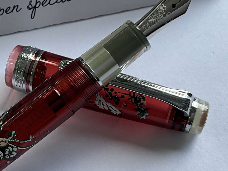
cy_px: 94
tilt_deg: -59.9
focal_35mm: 73
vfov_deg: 20.2
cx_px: 50
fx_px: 481
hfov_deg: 26.2
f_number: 1.8
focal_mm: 3
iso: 25
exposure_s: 1/122
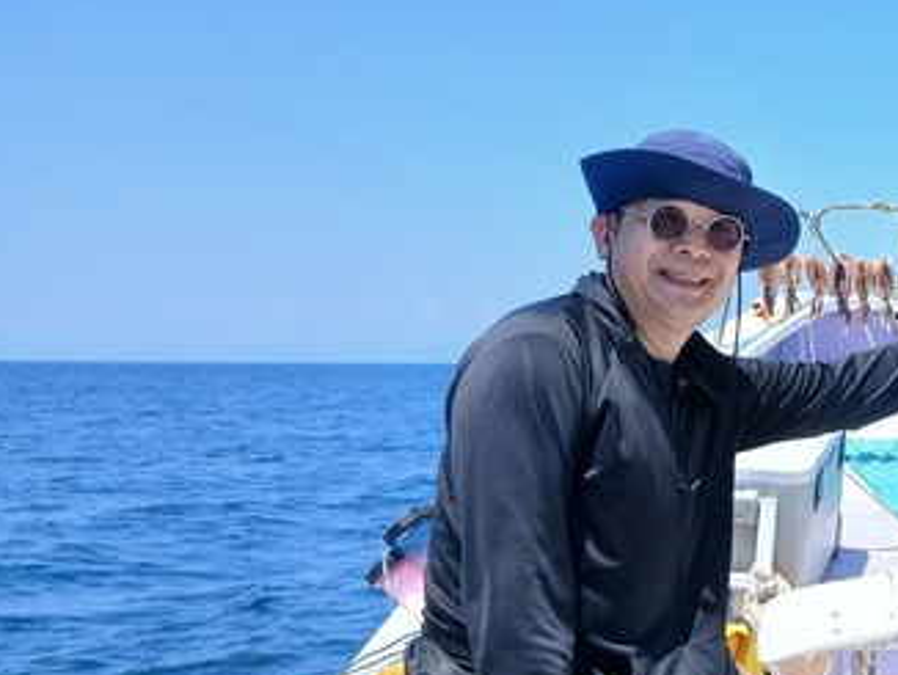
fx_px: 1324
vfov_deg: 28.6
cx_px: 868
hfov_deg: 34.6
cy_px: 320
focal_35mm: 51
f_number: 1.8
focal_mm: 3.86
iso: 20
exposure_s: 1/288
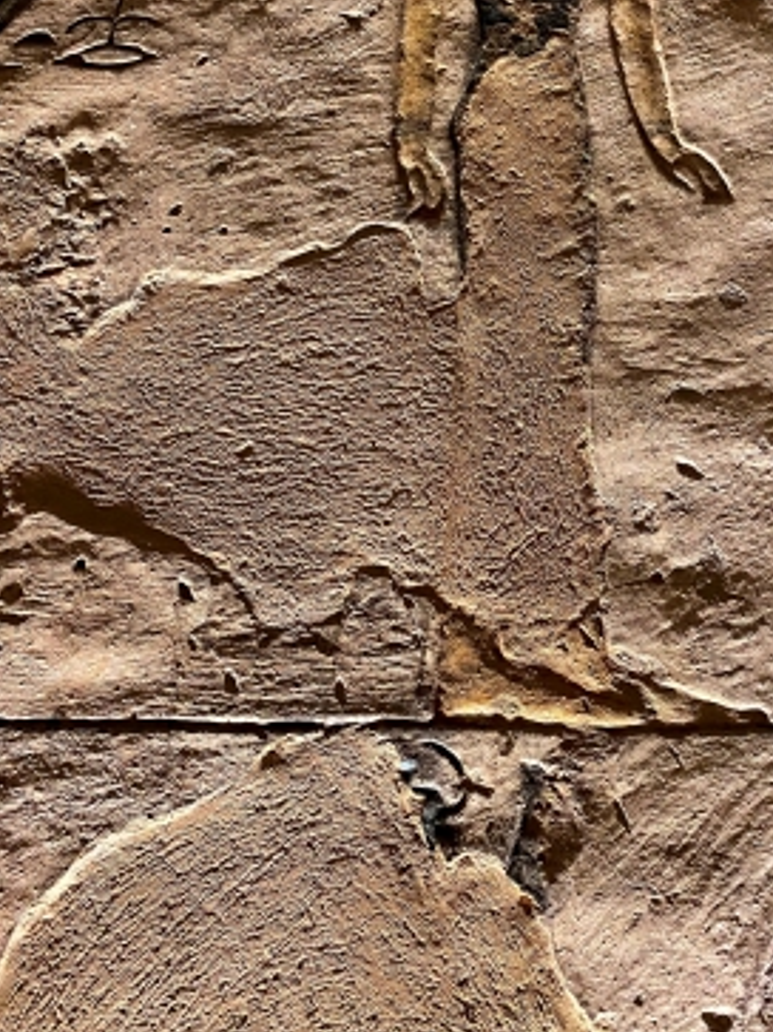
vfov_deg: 42.5
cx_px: 574
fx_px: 1281
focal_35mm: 43
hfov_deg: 33.0
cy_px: 262
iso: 400
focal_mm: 4.25
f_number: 1.8
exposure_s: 1/31
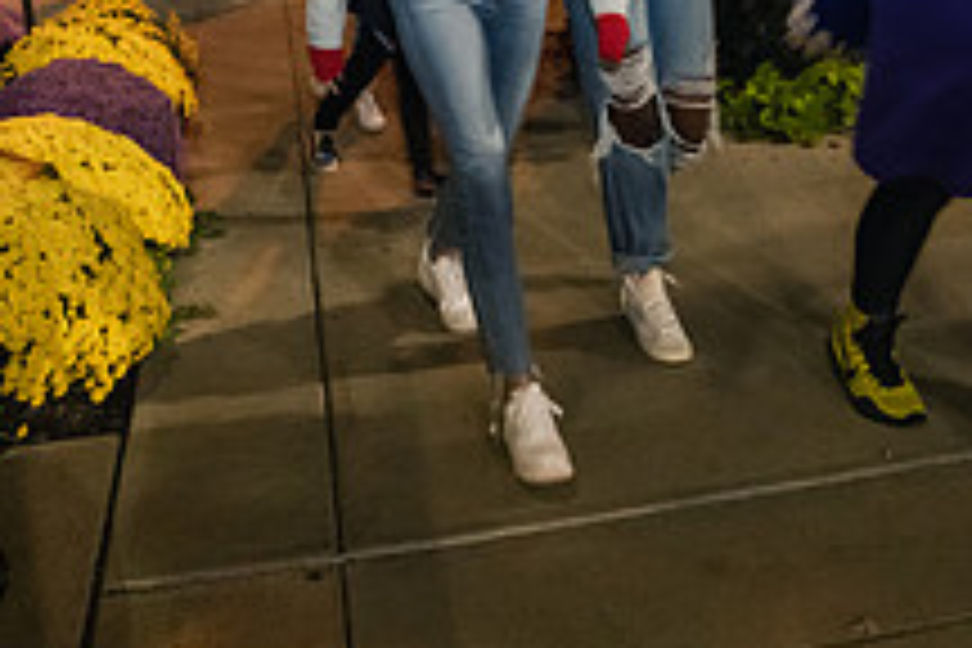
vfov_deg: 24.9
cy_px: -34
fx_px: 1377
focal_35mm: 51
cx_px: 477
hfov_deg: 38.9
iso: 5000
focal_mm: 19
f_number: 3.5
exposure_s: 1/50
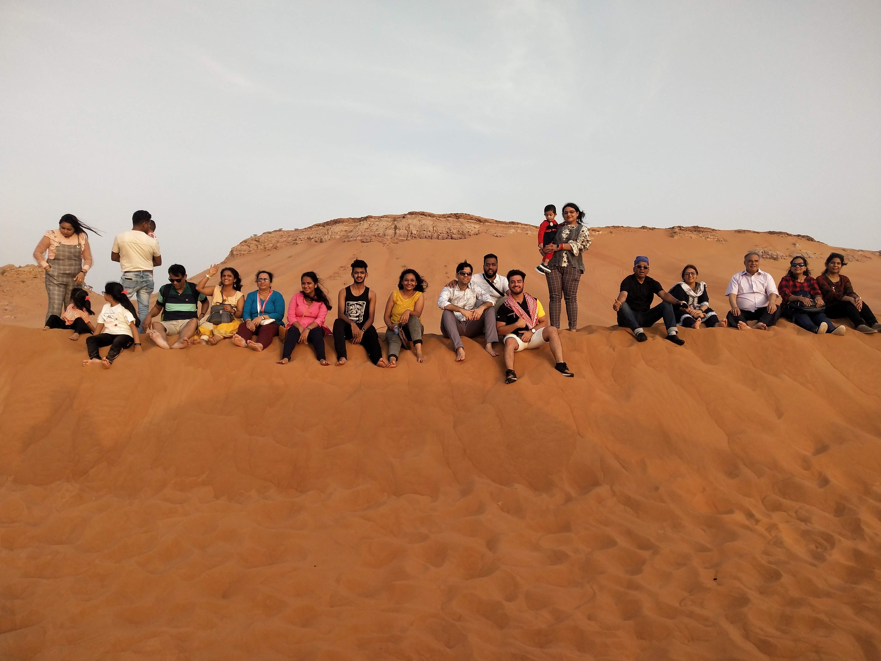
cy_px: 330
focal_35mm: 30
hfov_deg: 60.0
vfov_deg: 46.8
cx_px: 440
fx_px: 764
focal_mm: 3.95
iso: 50
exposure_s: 1/528
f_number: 1.8
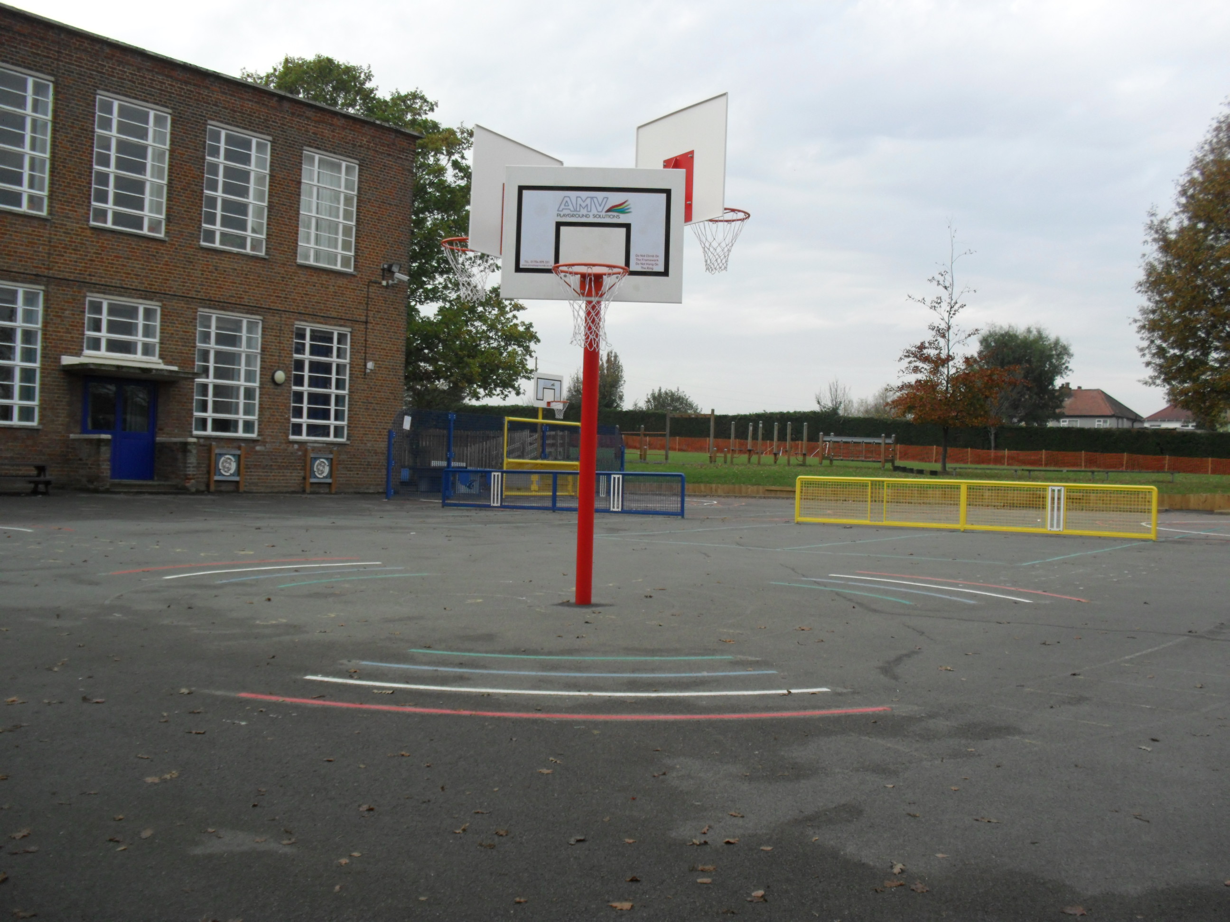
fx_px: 1244
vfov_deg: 40.7
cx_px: 615
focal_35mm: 35
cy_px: 461
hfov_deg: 52.6
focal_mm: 6.3
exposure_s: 1/350
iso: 100
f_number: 3.2
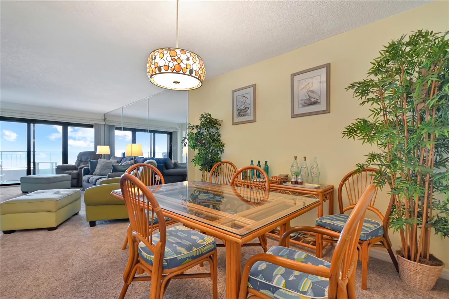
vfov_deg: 77.3
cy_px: 150
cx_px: 224
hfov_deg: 100.4
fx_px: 187
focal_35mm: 15
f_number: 5
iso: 1000
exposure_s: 1/100
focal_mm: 10
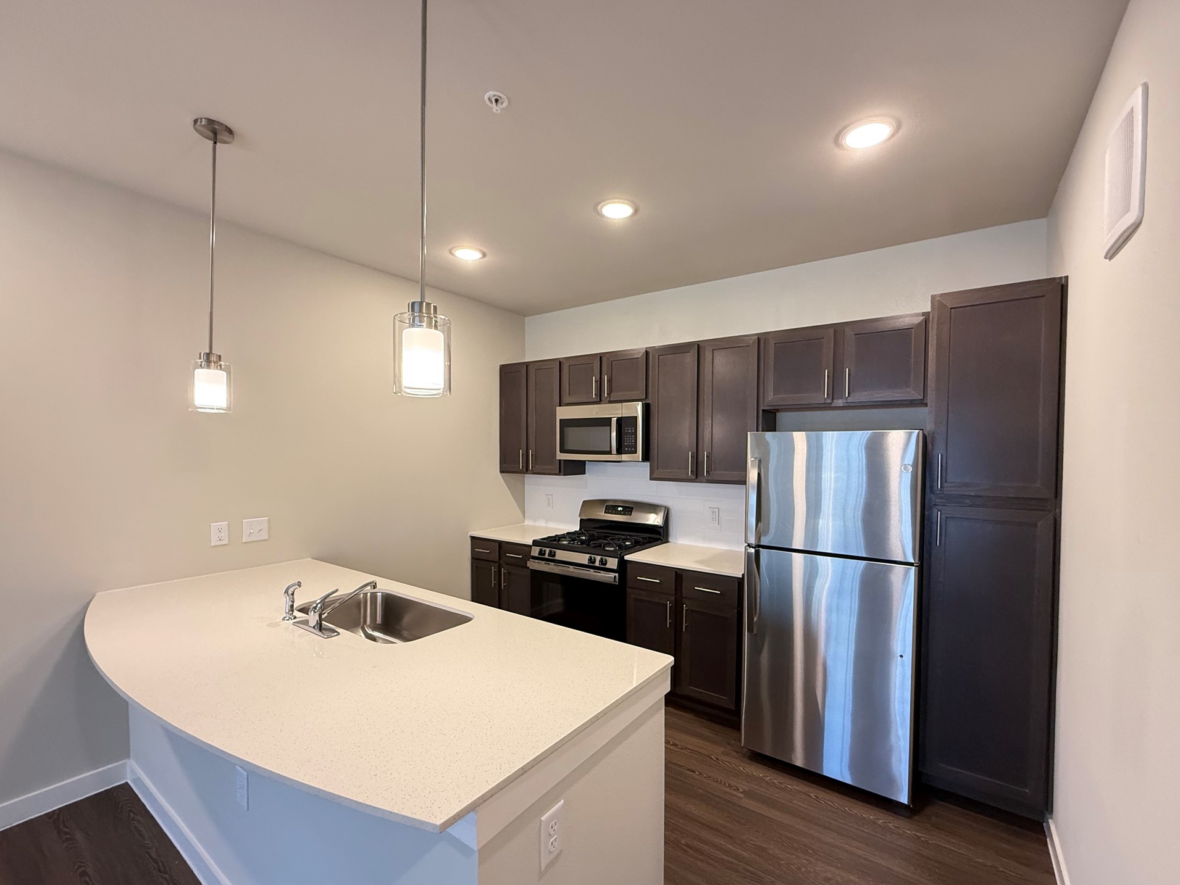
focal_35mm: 15
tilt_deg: -0.7
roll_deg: -0.7
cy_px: 463
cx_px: 605
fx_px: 511
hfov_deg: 98.1
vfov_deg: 81.7
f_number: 2.2
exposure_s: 1/60
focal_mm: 2.22
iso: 500
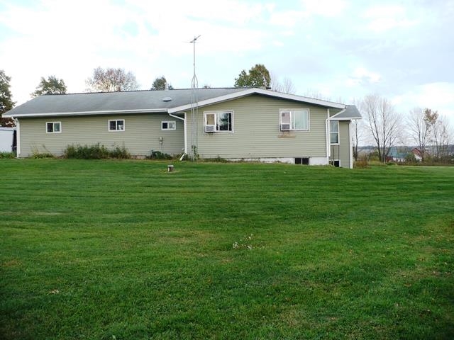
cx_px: 227
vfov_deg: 38.7
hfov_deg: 50.1
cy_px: 170
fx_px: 485
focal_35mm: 37
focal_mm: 6.1
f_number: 2.8
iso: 100
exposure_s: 1/200
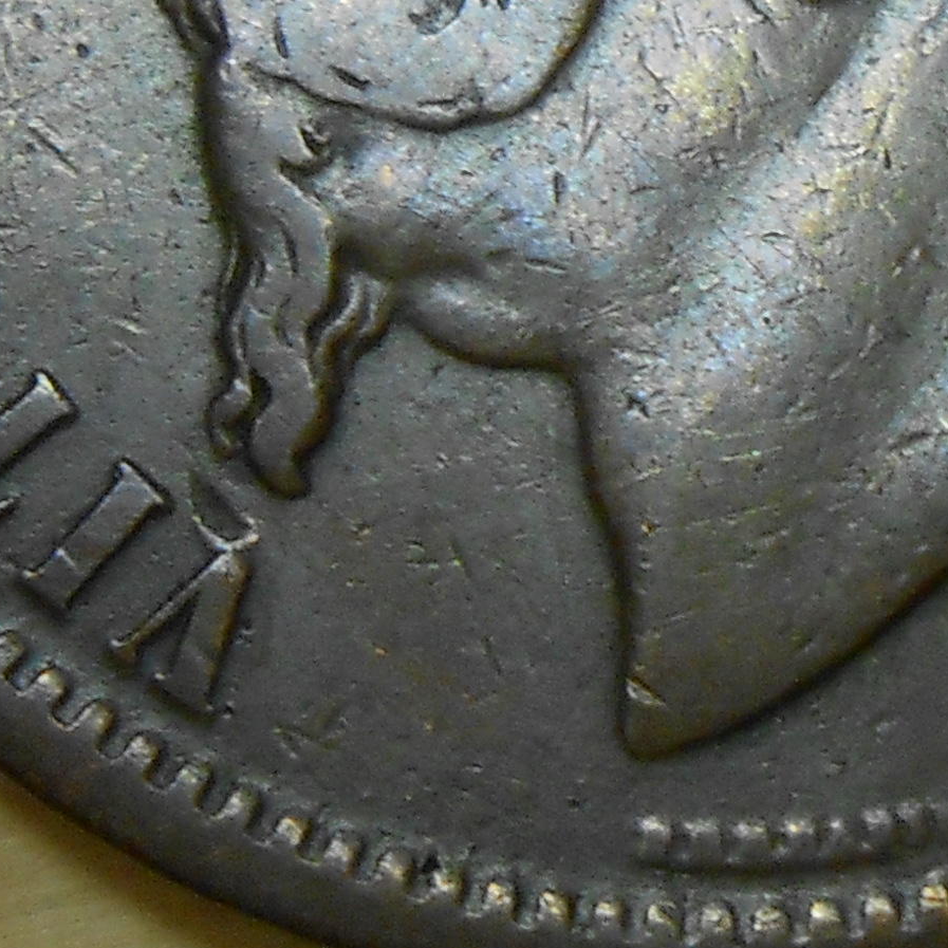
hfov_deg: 14.7
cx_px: 785
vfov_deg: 14.7
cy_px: 194
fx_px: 3656
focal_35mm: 118
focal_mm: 4.6
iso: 250
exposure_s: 1/30
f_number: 3.5
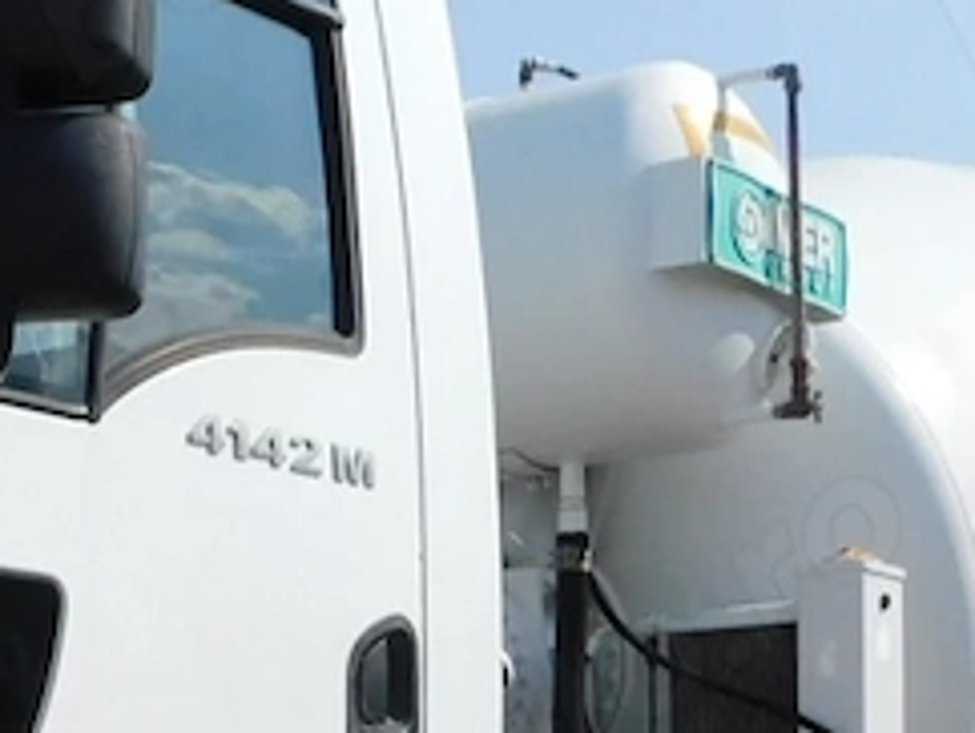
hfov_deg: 20.1
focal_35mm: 95
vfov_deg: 15.1
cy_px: 866
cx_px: 40
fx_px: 2678
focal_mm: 4
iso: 125
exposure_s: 1/640
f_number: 6
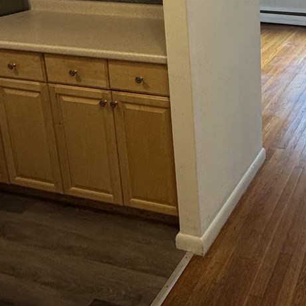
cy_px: 22
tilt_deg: -12.6
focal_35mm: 41
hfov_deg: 36.7
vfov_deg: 37.8
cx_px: 307
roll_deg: -1.6
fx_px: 410
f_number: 2.2
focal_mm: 2.22
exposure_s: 1/120
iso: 250
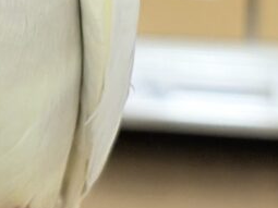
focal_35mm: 245
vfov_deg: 5.9
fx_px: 1967
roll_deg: +0.1
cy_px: -183
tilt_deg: -9.1
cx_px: -29
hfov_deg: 8.0
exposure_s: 1/100
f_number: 1.6
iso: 100
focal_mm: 5.96
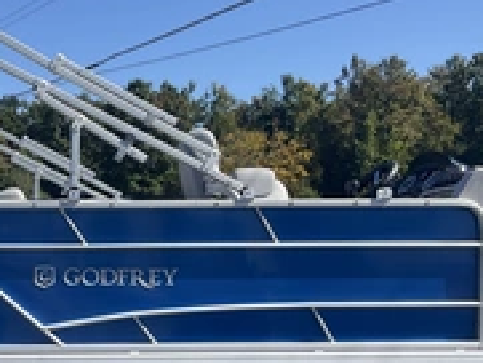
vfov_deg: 22.6
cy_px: 304
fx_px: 894
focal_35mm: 64
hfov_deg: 28.7
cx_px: 21
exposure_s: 1/1377
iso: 25
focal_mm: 3
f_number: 1.8
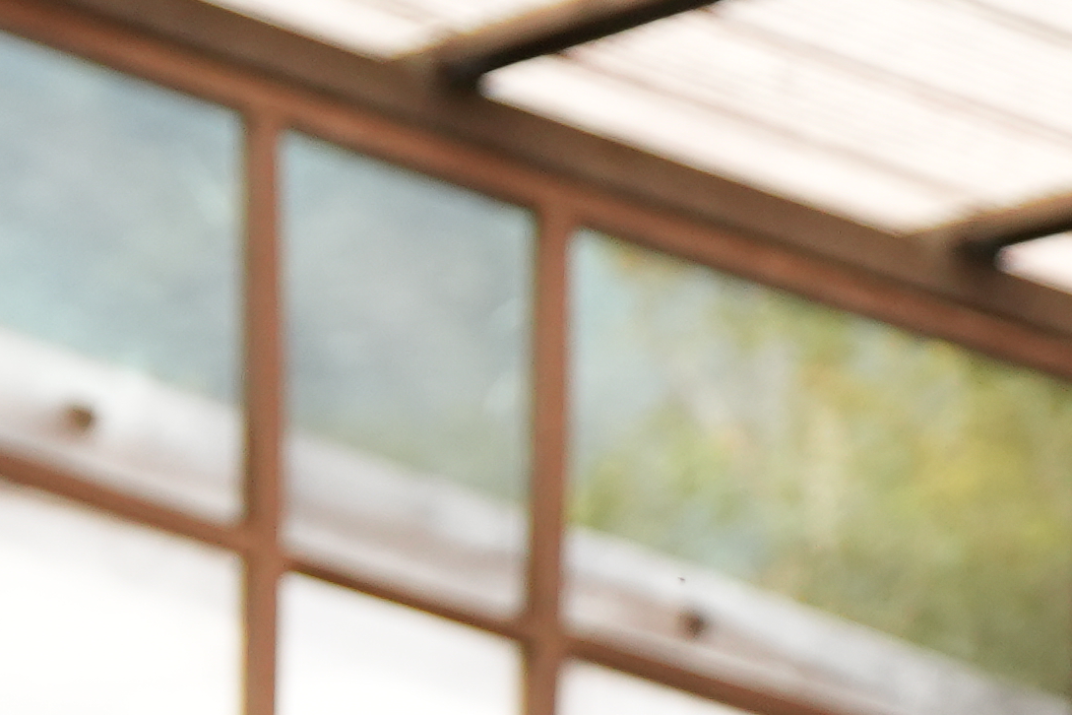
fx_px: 9647
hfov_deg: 6.1
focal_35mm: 324
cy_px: 1361
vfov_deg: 4.2
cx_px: 2665
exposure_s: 1/1000
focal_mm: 38
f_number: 2.8
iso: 500
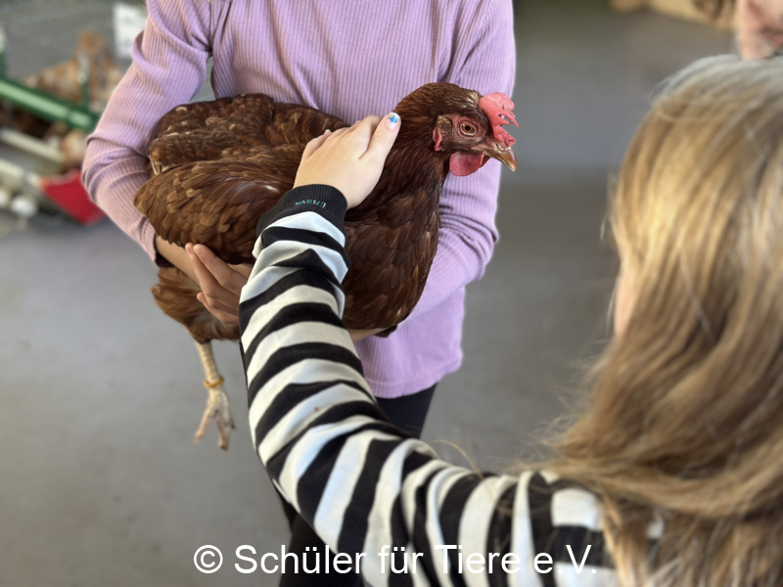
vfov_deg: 30.3
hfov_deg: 39.7
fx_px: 1086
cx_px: 392
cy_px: 294
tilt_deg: -28.5
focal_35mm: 48
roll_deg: -0.4
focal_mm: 6.86
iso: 400
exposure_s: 1/53
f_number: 1.78
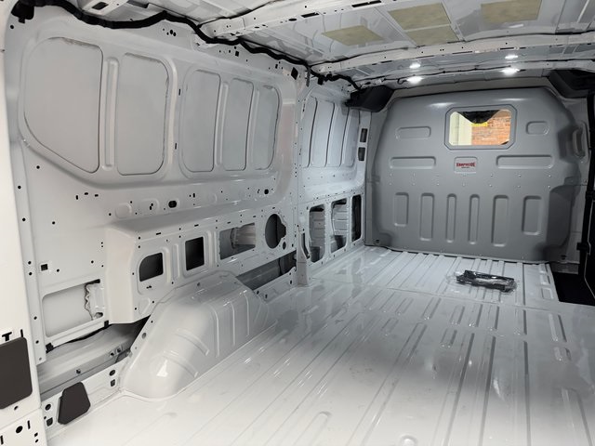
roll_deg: +1.1
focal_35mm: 24
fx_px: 413
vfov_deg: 56.8
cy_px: 223
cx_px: 298
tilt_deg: -9.8
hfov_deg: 71.6
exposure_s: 1/120
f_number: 1.78
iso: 160
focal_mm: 6.76
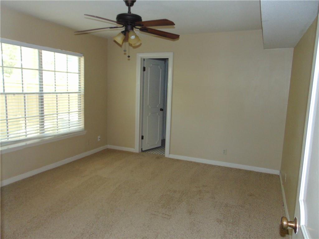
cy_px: 120
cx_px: 160
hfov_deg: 69.4
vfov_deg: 54.9
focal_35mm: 25
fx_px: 230
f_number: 3
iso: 200
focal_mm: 4.5
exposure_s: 1/30
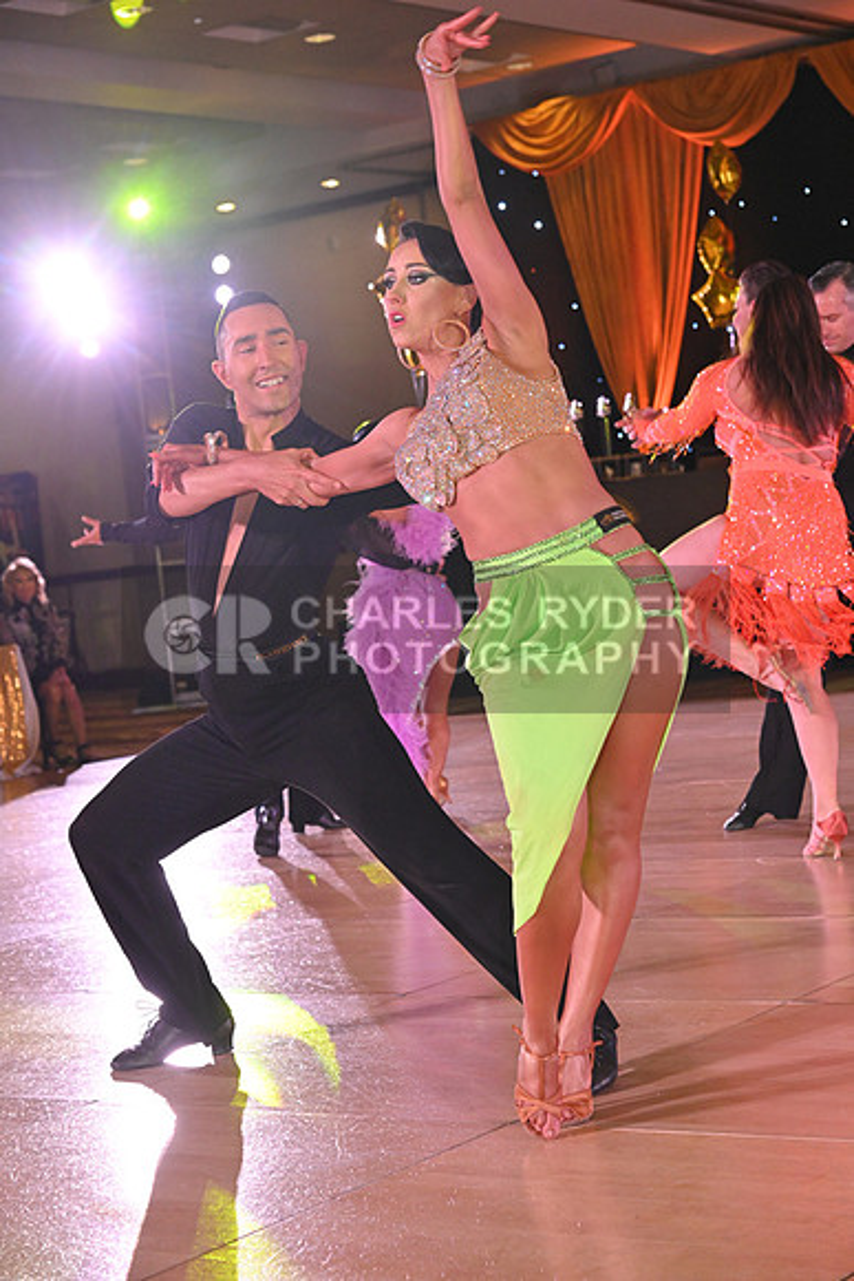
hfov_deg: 19.5
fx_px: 2489
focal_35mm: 70
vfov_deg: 28.8
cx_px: 427
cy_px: 640
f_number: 6.3
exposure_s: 1/320
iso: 3200
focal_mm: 70
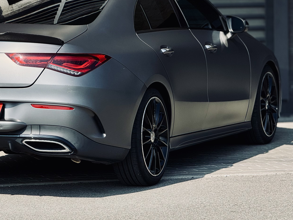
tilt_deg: -1.6
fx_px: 1642
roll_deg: +0.9
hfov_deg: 10.2
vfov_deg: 7.7
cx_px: 80
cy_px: 69
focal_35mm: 194
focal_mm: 15.66
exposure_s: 1/1730
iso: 50
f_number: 2.8
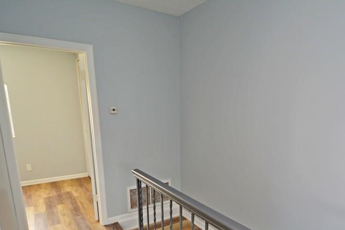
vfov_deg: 53.1
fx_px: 221
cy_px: 168
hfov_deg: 75.9
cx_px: 186
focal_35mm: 23
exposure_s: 1/60
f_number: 4
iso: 400
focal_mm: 10
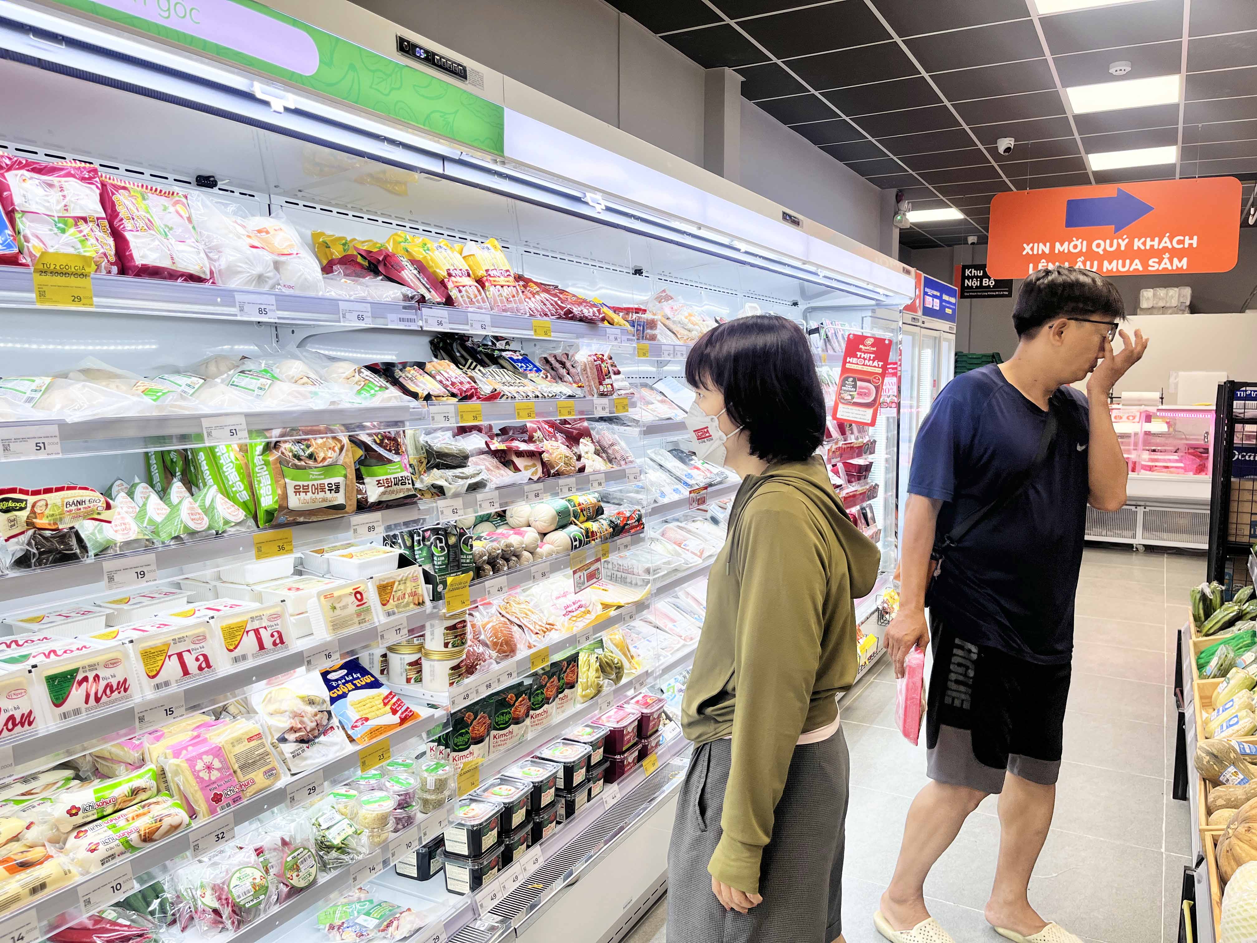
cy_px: 472
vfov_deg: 53.1
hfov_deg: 67.3
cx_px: 628
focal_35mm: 26
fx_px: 944
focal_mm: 5.1
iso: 32
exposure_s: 1/116
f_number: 1.6
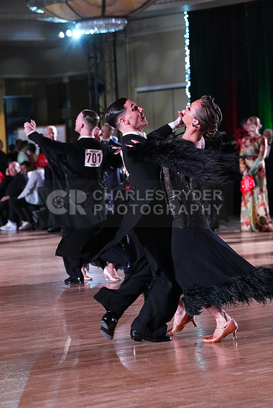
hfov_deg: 10.8
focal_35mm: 127
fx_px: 1444
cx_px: 136
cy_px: 204
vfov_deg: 16.1
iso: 10000
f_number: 5
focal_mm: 127
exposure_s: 1/400
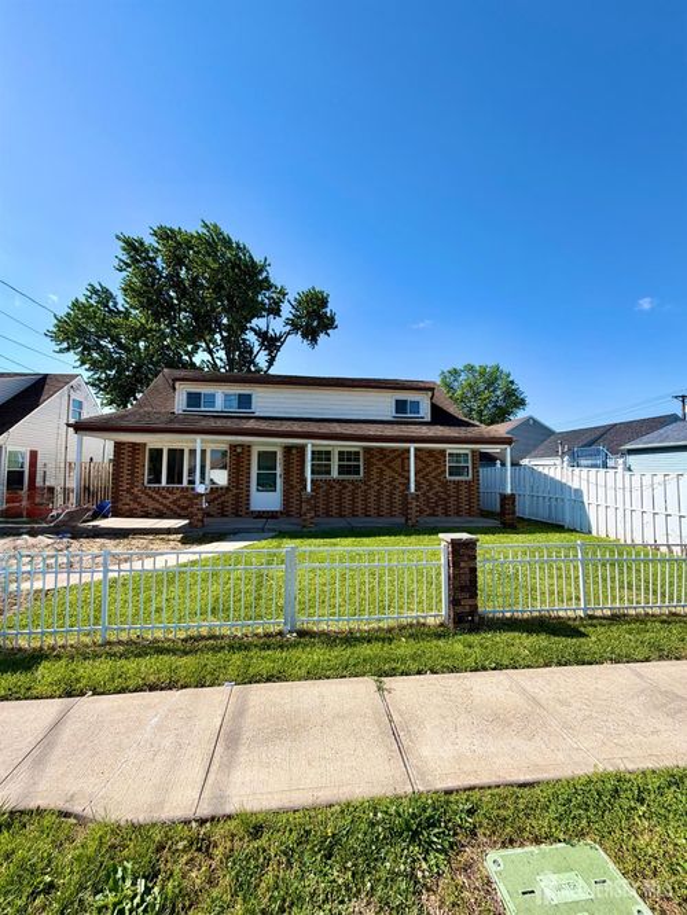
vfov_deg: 102.0
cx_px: 344
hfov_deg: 85.7
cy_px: 458
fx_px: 370
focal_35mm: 14
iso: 20
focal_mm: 2.22
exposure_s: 1/770
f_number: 2.2
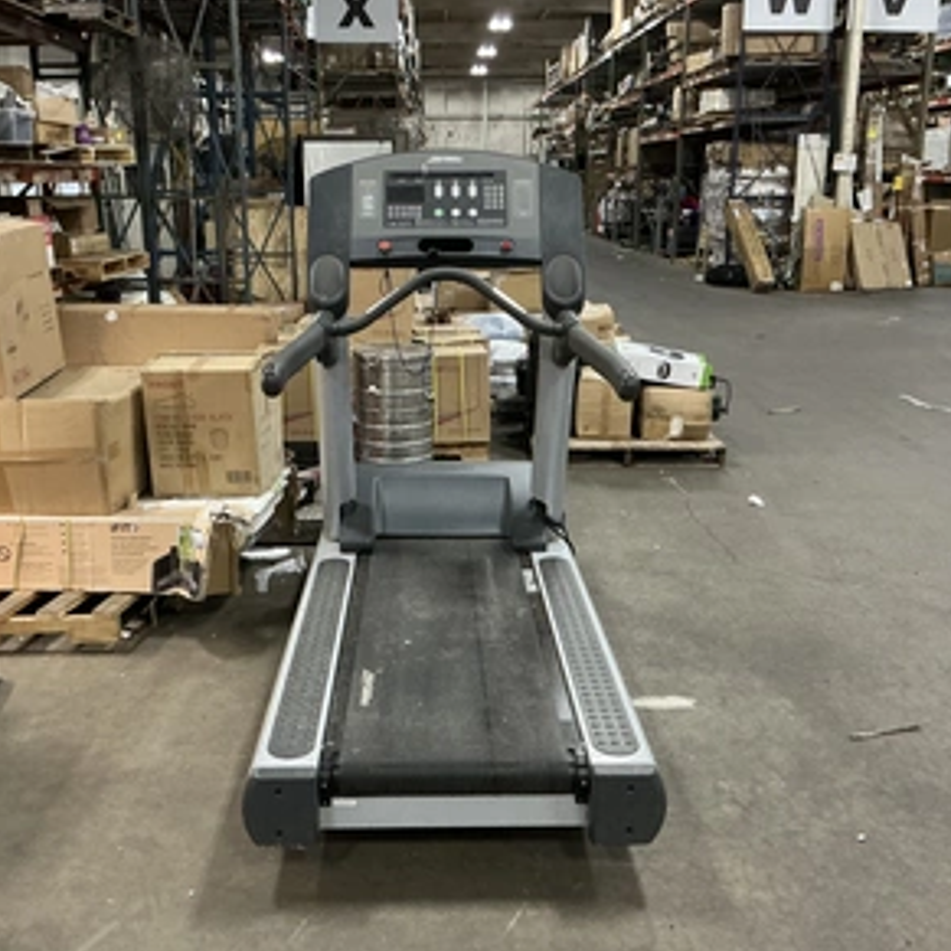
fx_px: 1057
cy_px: 484
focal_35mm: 34
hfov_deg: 48.4
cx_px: 438
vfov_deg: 48.4
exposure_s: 1/40
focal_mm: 3
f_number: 1.8
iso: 200
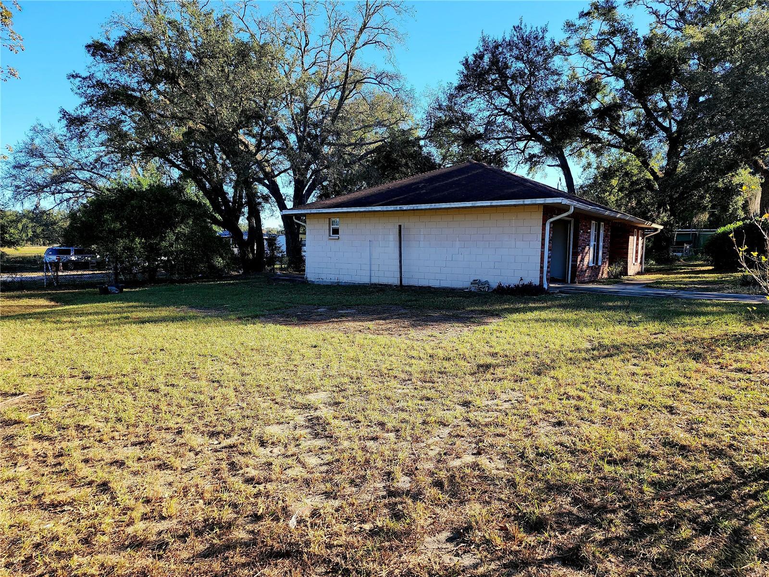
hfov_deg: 73.9
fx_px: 511
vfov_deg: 58.9
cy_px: 288
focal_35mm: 23
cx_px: 384
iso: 12
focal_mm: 6.4
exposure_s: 1/312
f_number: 1.8
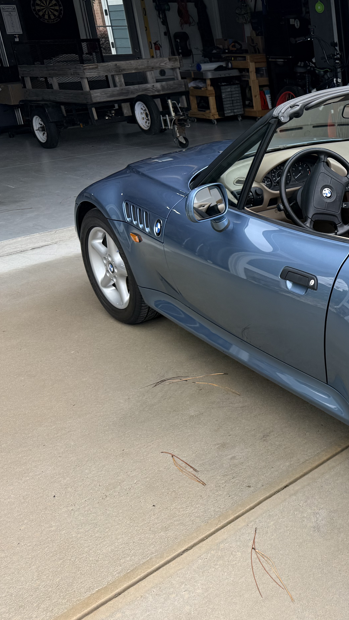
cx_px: 461
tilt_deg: -19.9
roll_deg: +1.9
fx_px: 658
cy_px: 278
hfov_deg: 25.3
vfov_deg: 50.4
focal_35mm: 40
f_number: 1.78
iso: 80
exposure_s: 1/1410
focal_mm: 6.76
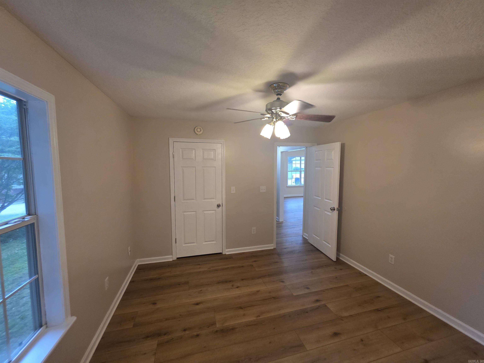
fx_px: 182
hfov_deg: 106.2
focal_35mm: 13
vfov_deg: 89.9
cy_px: 182
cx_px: 242
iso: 250
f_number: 1.9
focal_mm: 2.2
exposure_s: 1/120
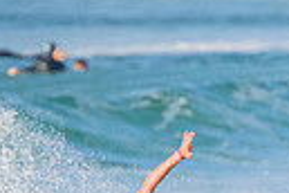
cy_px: 383
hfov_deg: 0.6
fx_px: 28842
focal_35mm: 3593
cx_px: 381
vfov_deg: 0.4
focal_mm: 800
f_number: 11
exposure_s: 1/2000
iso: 1600
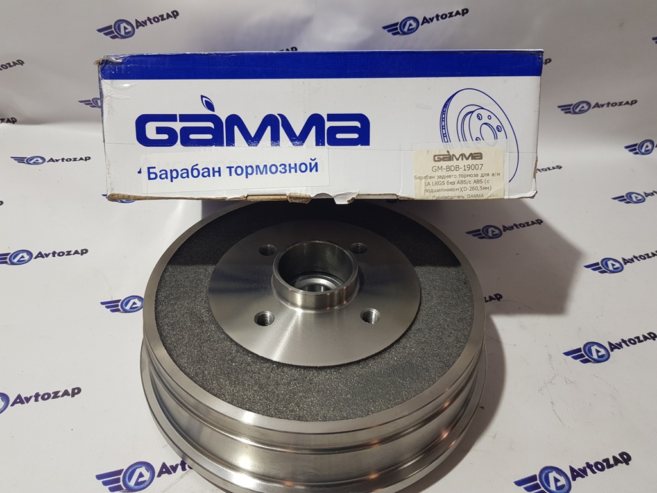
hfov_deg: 67.3
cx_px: 328
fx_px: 493
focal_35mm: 26
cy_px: 246
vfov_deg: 53.1
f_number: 1.7
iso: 64
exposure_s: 1/100
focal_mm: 4.2
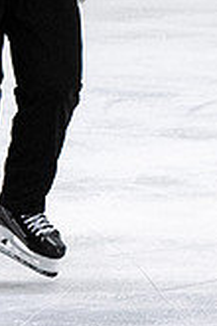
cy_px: -111
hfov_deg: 1.3
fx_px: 9647
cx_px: 3
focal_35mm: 1067
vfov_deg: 1.9
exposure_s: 1/800
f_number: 3.5
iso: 2500
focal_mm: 122
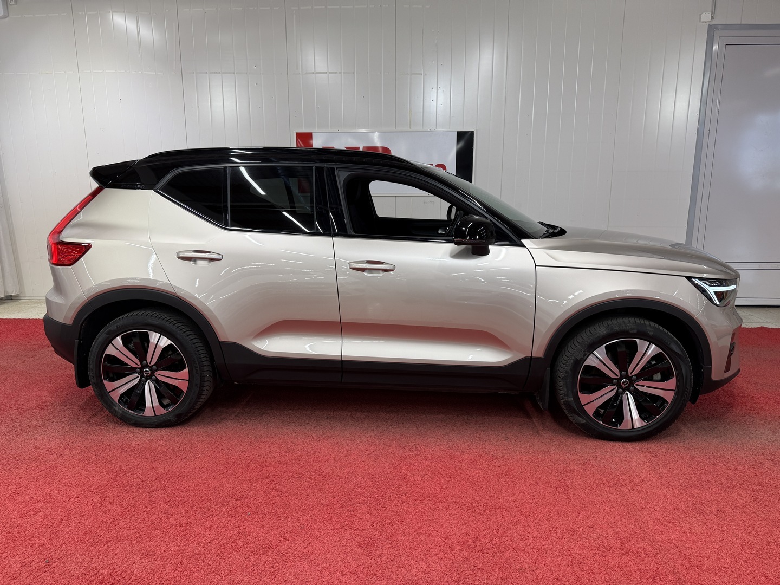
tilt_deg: -10.6
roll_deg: +0.5
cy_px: 292
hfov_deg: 71.6
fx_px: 541
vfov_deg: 56.8
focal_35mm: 24
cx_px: 390
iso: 100
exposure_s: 1/117
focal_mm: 6.76
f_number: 1.78
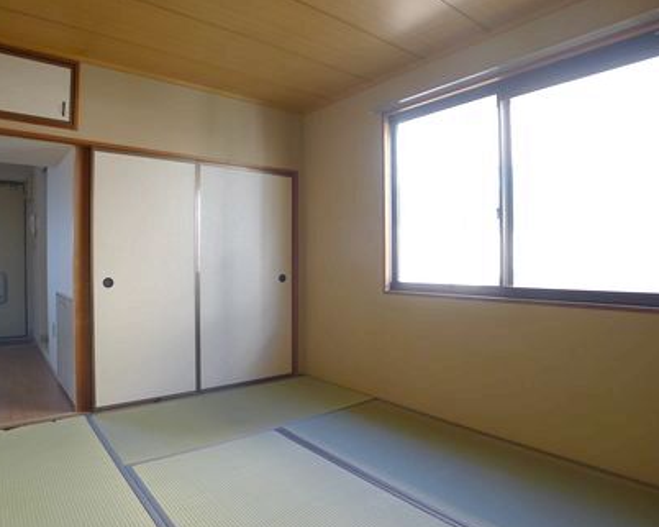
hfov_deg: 62.2
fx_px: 546
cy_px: 266
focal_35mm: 28
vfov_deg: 51.5
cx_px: 315
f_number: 2
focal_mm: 5.1
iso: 125
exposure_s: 1/60
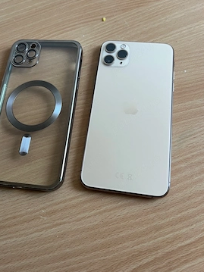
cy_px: 124
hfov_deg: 48.1
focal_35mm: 29
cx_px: 92
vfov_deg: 61.6
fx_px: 228
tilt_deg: -68.4
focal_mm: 5.7
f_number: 1.5
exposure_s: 1/74
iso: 125
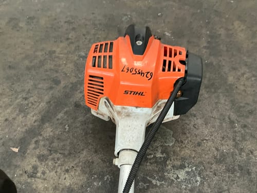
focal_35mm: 28
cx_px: 128
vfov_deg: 49.7
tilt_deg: -54.3
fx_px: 208
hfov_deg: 63.4
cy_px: 96
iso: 200
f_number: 1.8
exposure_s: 1/60
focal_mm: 3
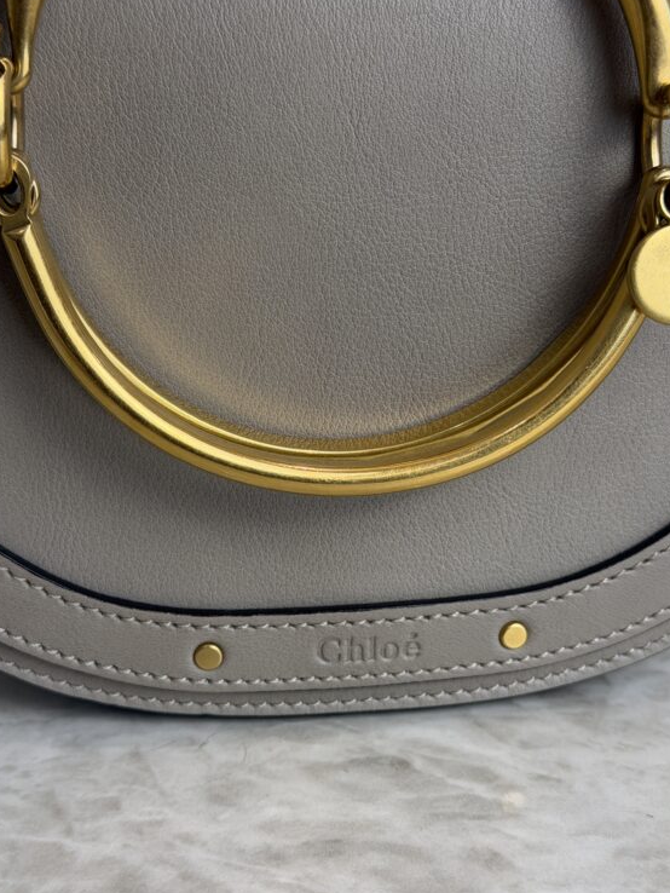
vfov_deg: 36.8
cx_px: 329
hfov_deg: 28.0
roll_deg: +1.7
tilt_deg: -20.3
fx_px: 1341
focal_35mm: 52
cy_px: 473
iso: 50
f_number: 1.78
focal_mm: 6.76
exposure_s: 1/120
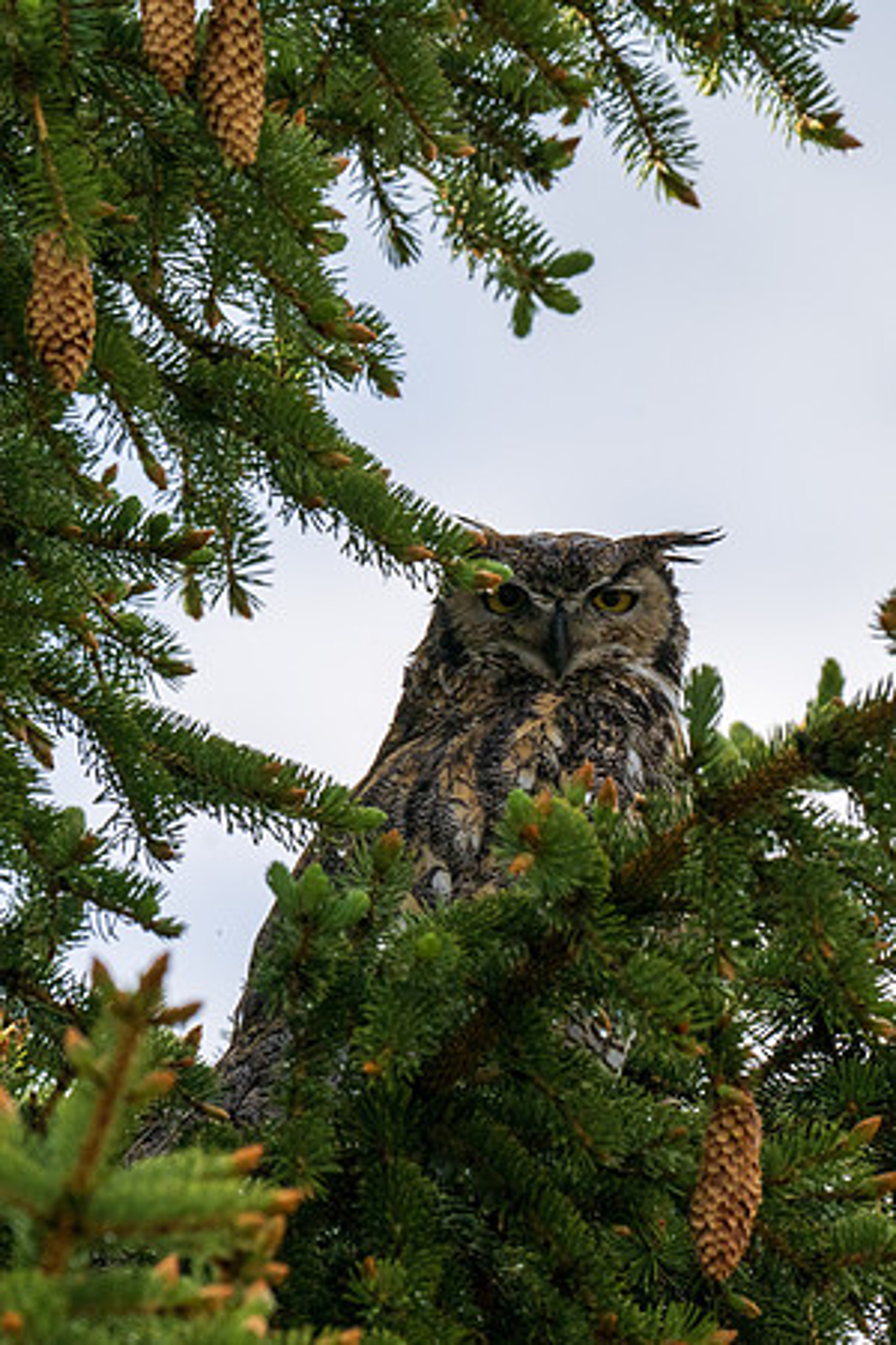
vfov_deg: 1.8
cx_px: 492
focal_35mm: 1170
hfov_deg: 1.2
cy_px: 623
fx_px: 43690
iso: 250
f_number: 11
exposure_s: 1/500
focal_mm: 570
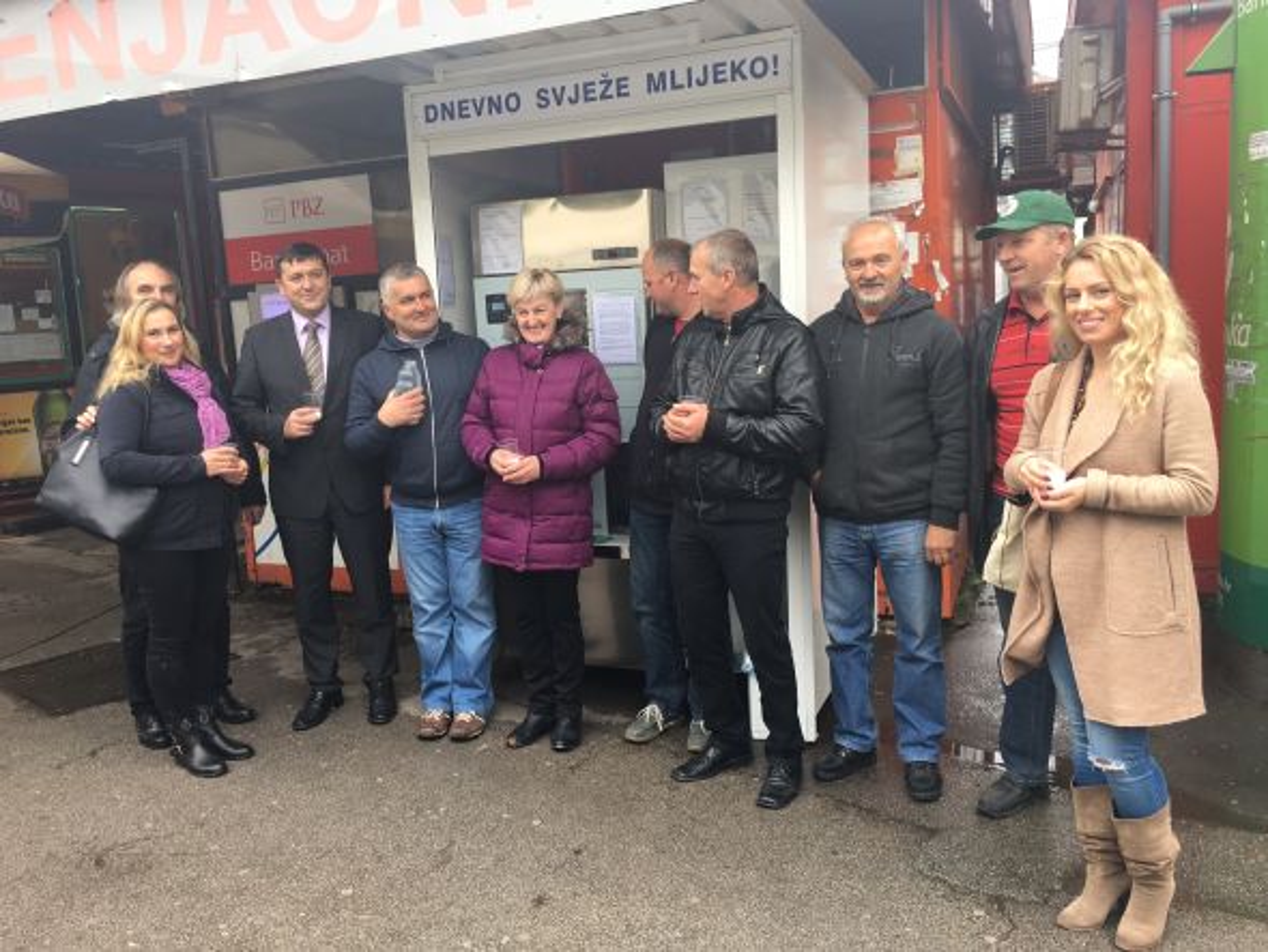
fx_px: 1063
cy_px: 476
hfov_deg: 61.6
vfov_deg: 48.3
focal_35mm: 29
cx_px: 634
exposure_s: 1/50
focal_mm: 4.15
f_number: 2.2
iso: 25
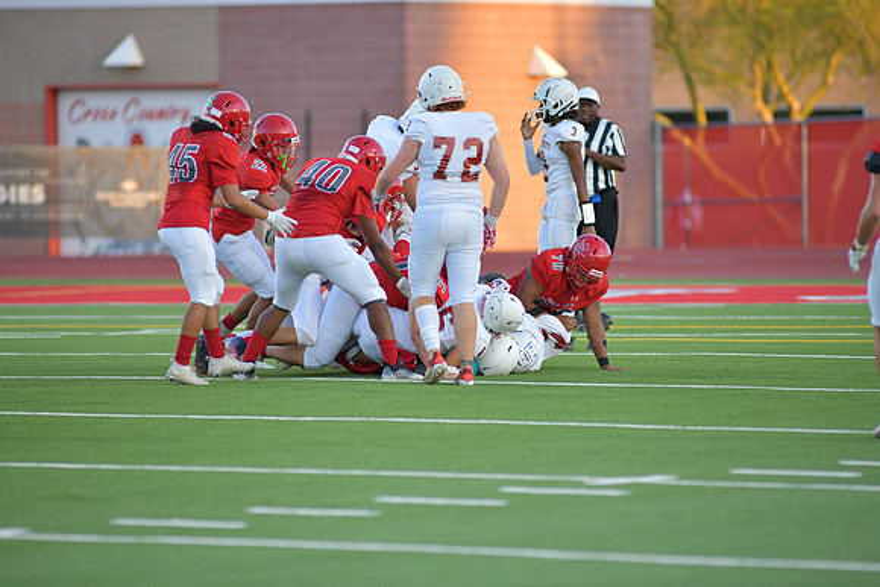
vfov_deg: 4.6
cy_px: 294
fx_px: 7335
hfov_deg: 6.9
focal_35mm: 300
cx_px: 440
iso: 800
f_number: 3.5
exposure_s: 1/1250
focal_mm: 300
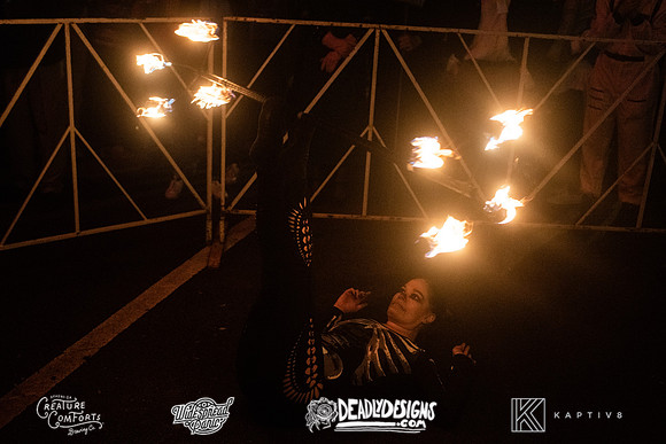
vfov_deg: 29.2
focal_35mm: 46
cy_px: 255
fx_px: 851
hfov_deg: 42.7
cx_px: 333
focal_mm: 40
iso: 2000
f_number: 3.5
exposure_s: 1/320
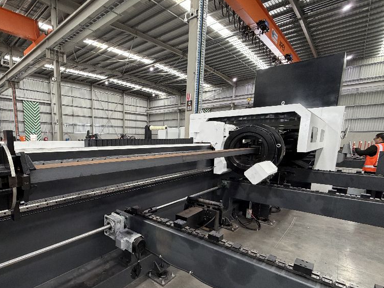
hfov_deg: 82.1
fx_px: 211
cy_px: 171
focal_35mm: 19
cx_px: 131
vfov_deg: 68.1
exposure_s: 1/88
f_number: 2.2
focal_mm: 2.22
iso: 320
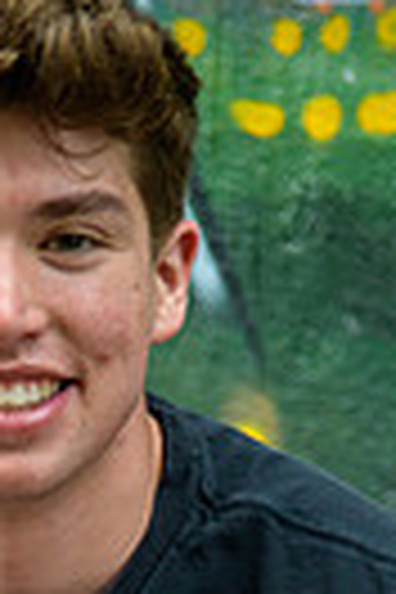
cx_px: 22
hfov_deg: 2.6
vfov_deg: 3.9
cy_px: 936
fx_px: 8728
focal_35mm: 529
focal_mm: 155
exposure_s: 1/500
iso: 250
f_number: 2.8
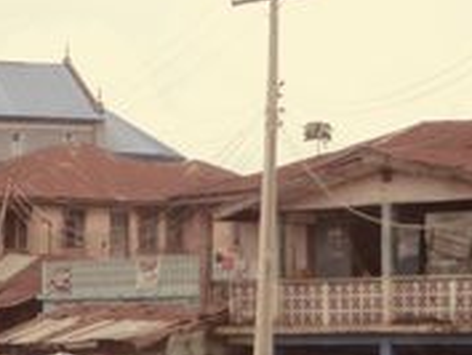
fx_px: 2893
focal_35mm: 212
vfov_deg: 7.0
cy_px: 259
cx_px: -141
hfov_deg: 9.2
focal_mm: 8.4
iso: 80
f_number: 4
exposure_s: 1/640
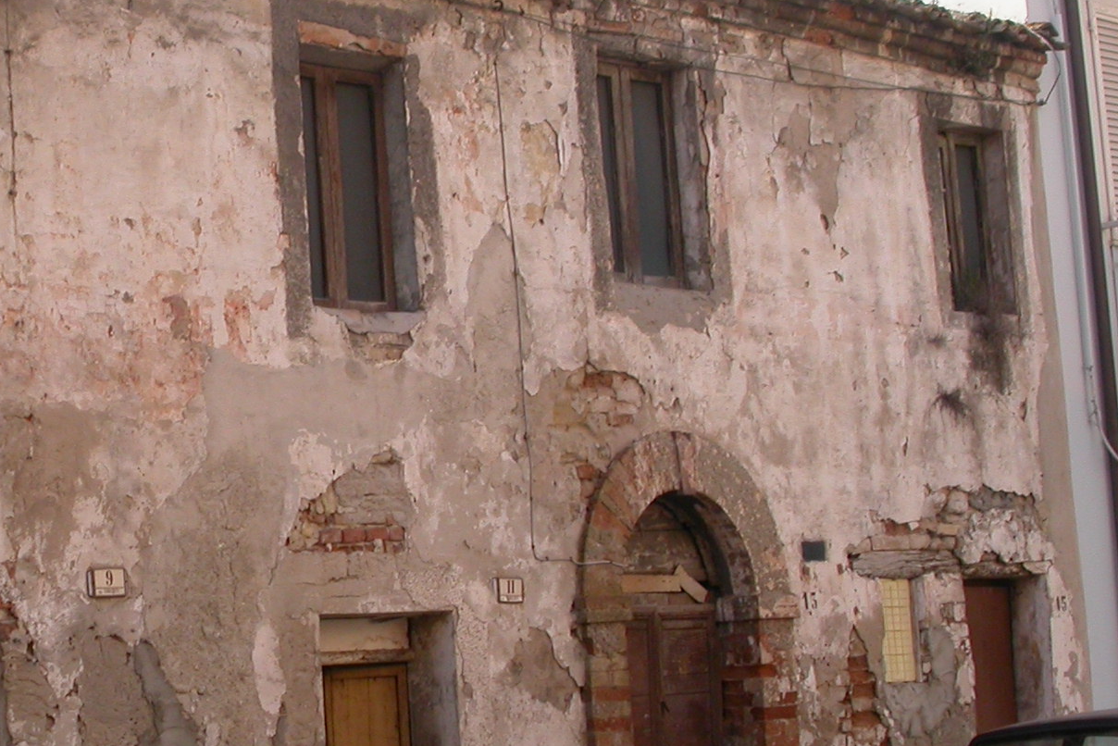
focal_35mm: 88
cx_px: 177
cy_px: 405
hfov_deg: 22.7
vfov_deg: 15.5
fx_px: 2733
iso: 100
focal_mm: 9.3
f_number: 5.6
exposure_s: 1/211
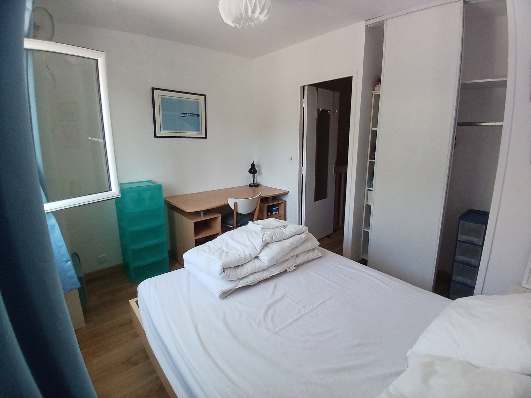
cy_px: 199
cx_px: 266
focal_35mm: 17
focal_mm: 1.4
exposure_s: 1/60
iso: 100
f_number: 2.2
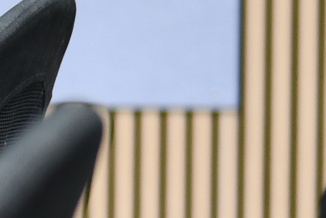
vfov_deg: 2.3
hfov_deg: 3.3
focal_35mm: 600
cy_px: 129
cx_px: -711
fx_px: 5434
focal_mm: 52
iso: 400
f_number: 3.2
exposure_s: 1/250
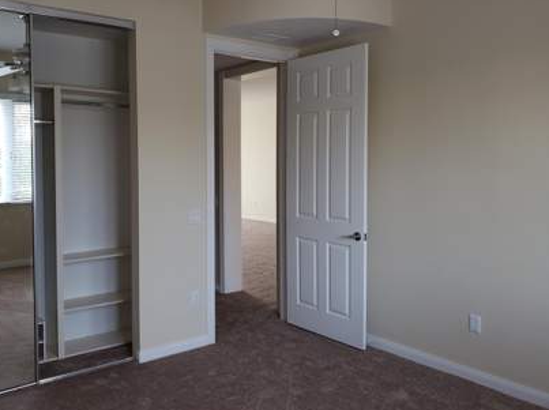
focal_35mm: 31
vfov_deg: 45.3
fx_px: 491
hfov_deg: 58.1
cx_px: 230
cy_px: 195
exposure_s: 1/60
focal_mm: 4.3
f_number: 2.4
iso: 125
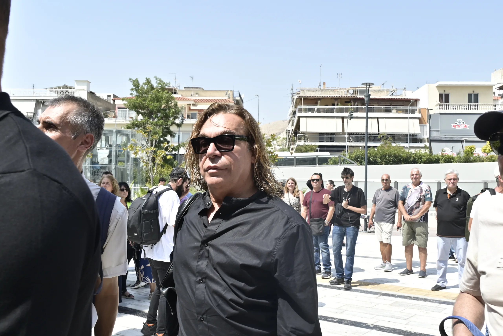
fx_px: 503
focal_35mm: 36
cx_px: 252
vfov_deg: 36.9
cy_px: 168
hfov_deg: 53.1
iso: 250
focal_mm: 24
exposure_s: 1/400
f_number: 8
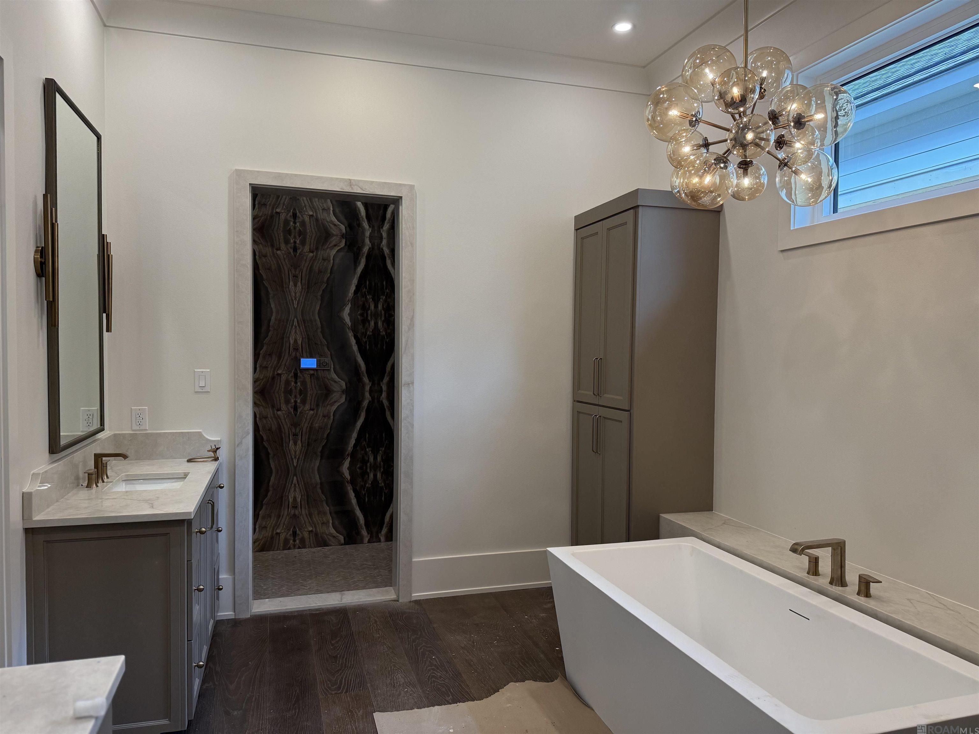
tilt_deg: -0.6
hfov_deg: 71.6
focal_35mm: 24
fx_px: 679
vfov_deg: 56.8
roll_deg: -0.3
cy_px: 367
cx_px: 490
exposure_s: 1/176
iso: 160
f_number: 1.78
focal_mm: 6.76
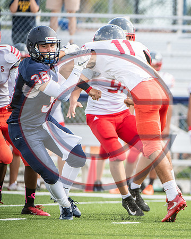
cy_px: 133
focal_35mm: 659
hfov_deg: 2.3
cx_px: 288
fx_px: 4655
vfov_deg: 2.9
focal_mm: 290
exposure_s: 1/1000
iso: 560
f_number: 4
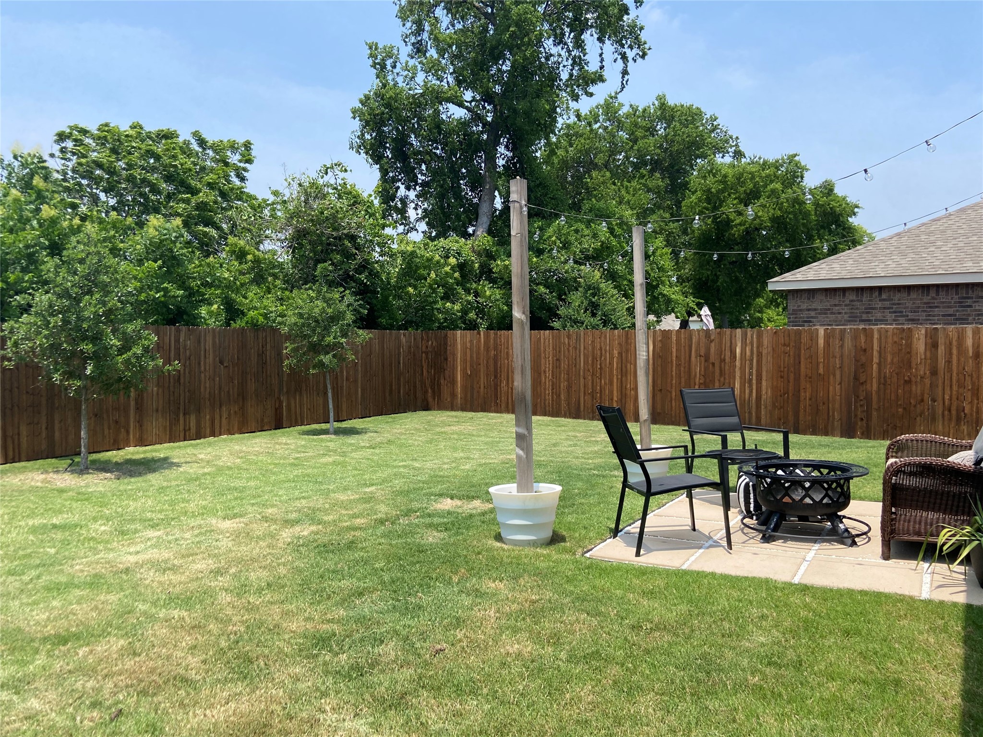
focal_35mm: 26
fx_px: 738
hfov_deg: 67.3
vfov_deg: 53.1
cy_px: 368
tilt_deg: -1.7
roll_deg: +0.8
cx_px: 492
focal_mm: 4.25
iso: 32
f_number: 1.8
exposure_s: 1/1898
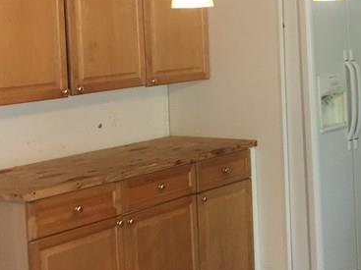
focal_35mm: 81
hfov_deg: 22.8
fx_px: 844
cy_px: 72
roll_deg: +1.6
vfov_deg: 18.1
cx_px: 391
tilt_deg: -4.0
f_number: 2.2
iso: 64
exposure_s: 1/30
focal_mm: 4.15
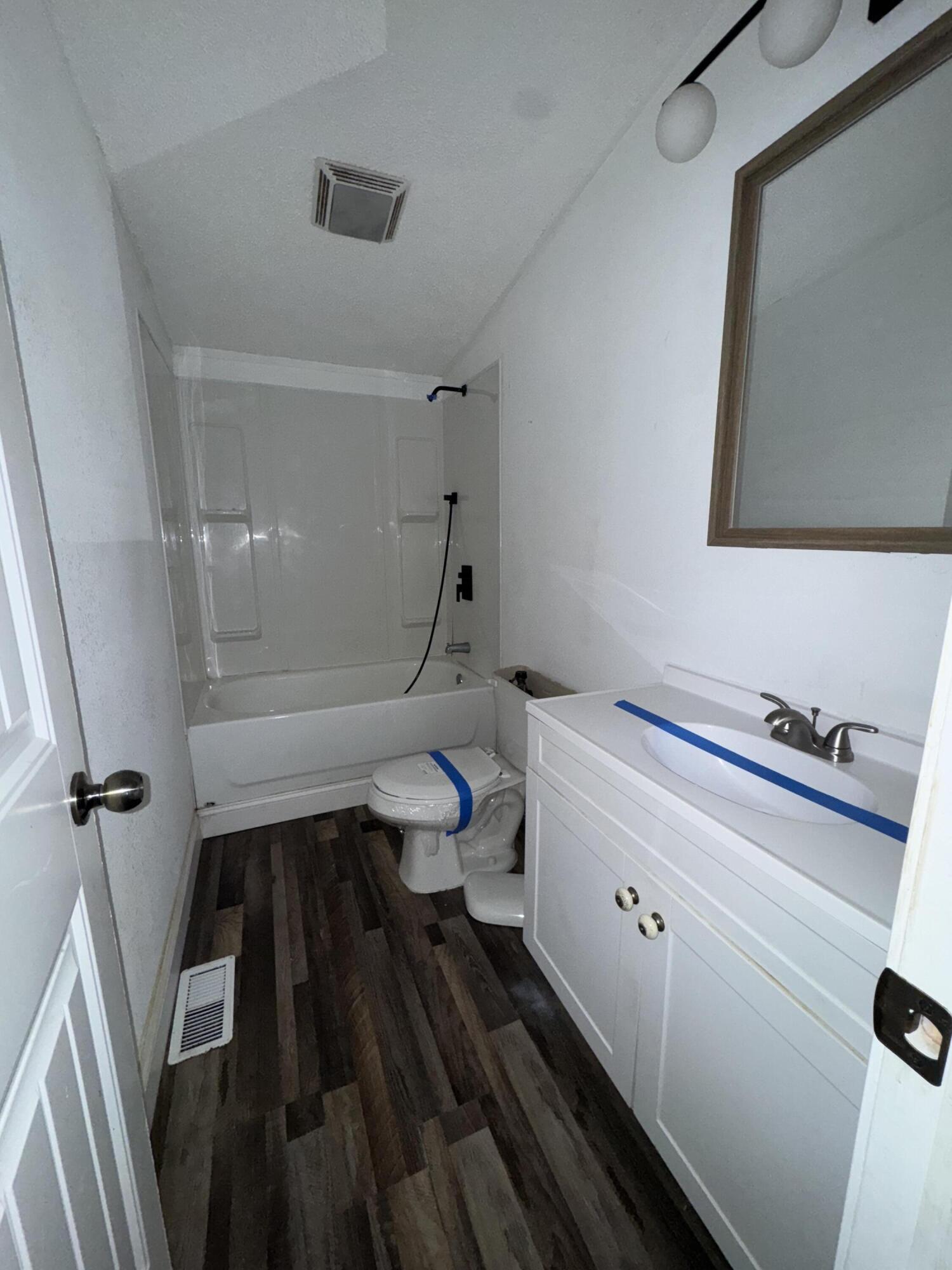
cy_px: 635
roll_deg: +0.0
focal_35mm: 14
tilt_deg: -11.0
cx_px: 476
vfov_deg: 102.1
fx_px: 513
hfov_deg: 85.7
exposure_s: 1/38
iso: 125
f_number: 2.2
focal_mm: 2.22
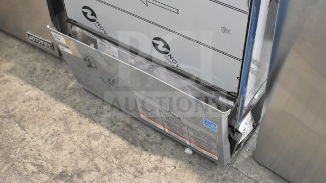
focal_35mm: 48
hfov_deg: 42.9
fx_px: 415
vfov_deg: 24.9
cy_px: 74
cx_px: 165
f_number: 5
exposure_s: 1/100
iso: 6400
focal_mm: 30
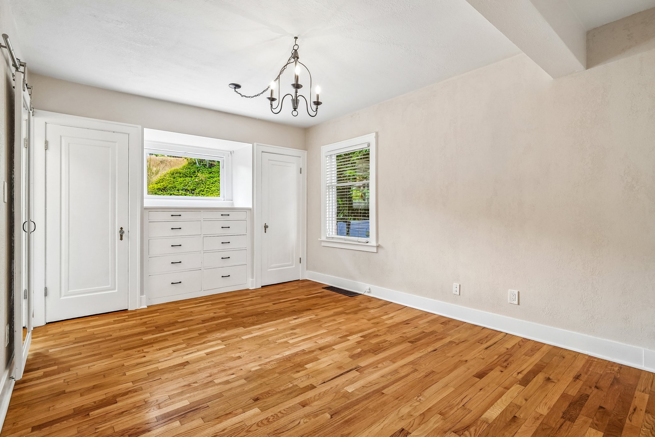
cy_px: 218
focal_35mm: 16
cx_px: 328
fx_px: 291
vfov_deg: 73.7
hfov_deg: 96.7
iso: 1600
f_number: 8
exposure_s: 1/50
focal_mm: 16
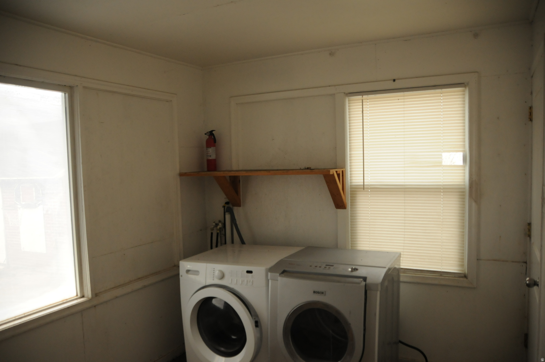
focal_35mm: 27
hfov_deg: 67.4
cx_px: 272
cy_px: 181
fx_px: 408
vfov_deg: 47.8
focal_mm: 18
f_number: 3.5
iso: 800
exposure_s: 1/250
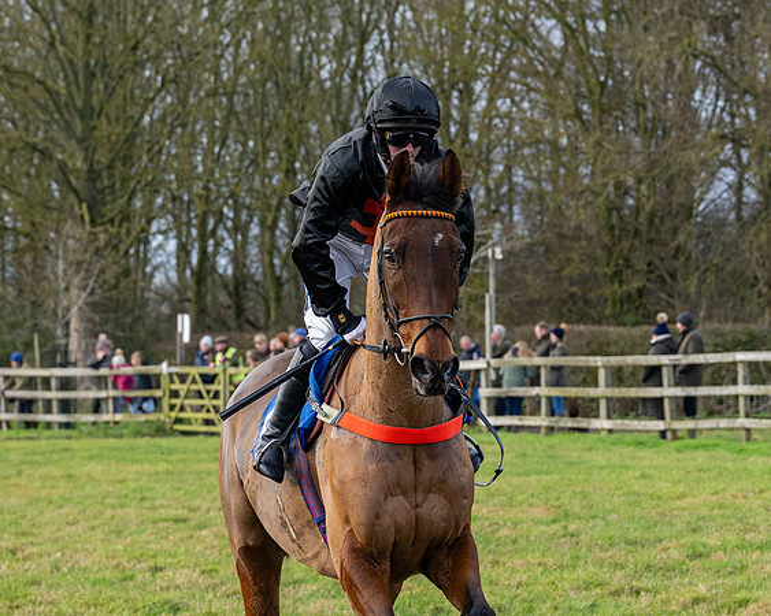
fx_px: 4002
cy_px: 327
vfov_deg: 8.8
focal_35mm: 175
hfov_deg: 11.0
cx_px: 465
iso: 800
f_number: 5
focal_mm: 81
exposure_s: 1/800
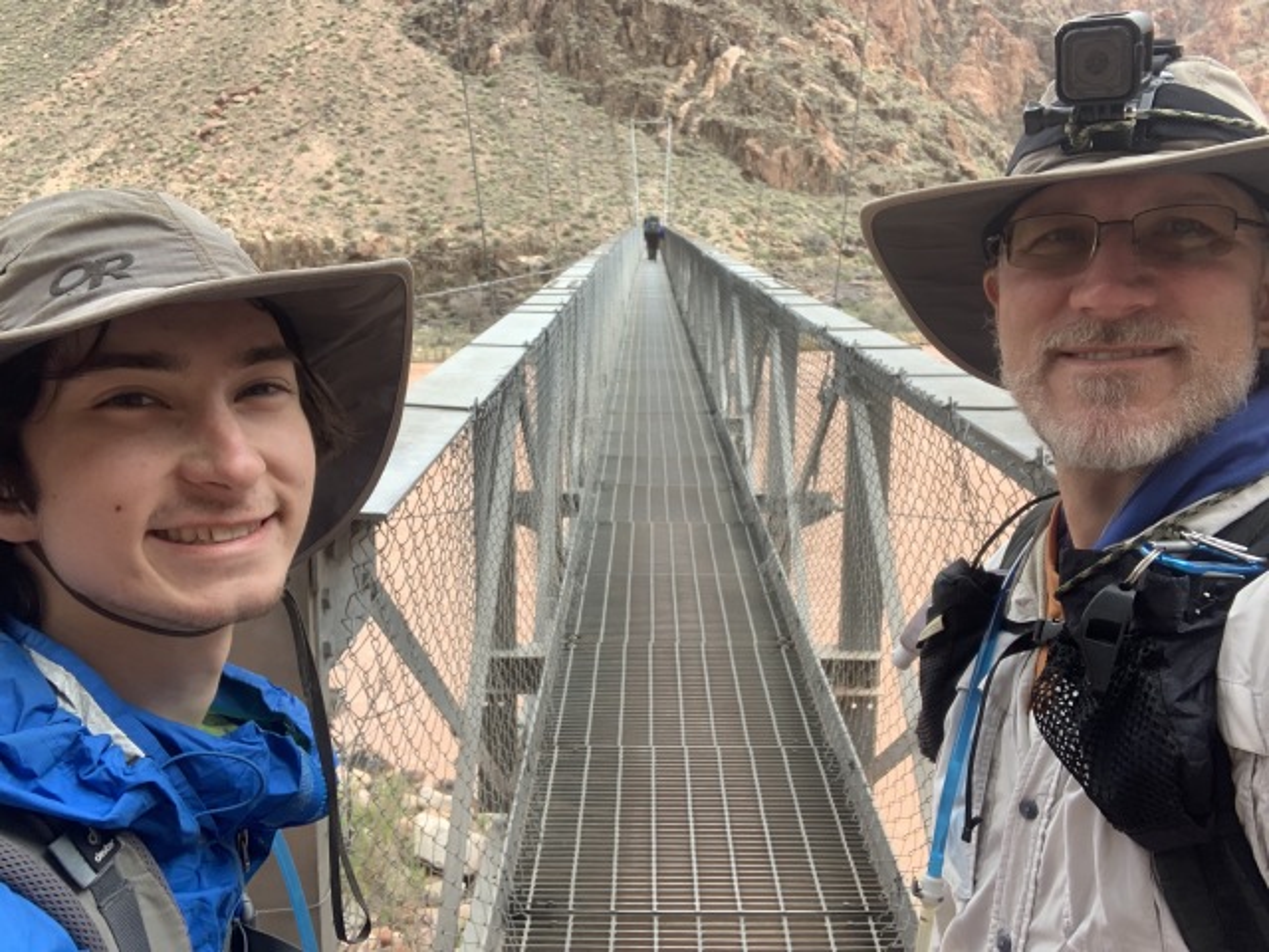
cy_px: 476
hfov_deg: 56.8
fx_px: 1173
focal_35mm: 32
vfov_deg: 44.2
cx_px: 634
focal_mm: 2.87
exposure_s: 1/121
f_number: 2.2
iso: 50
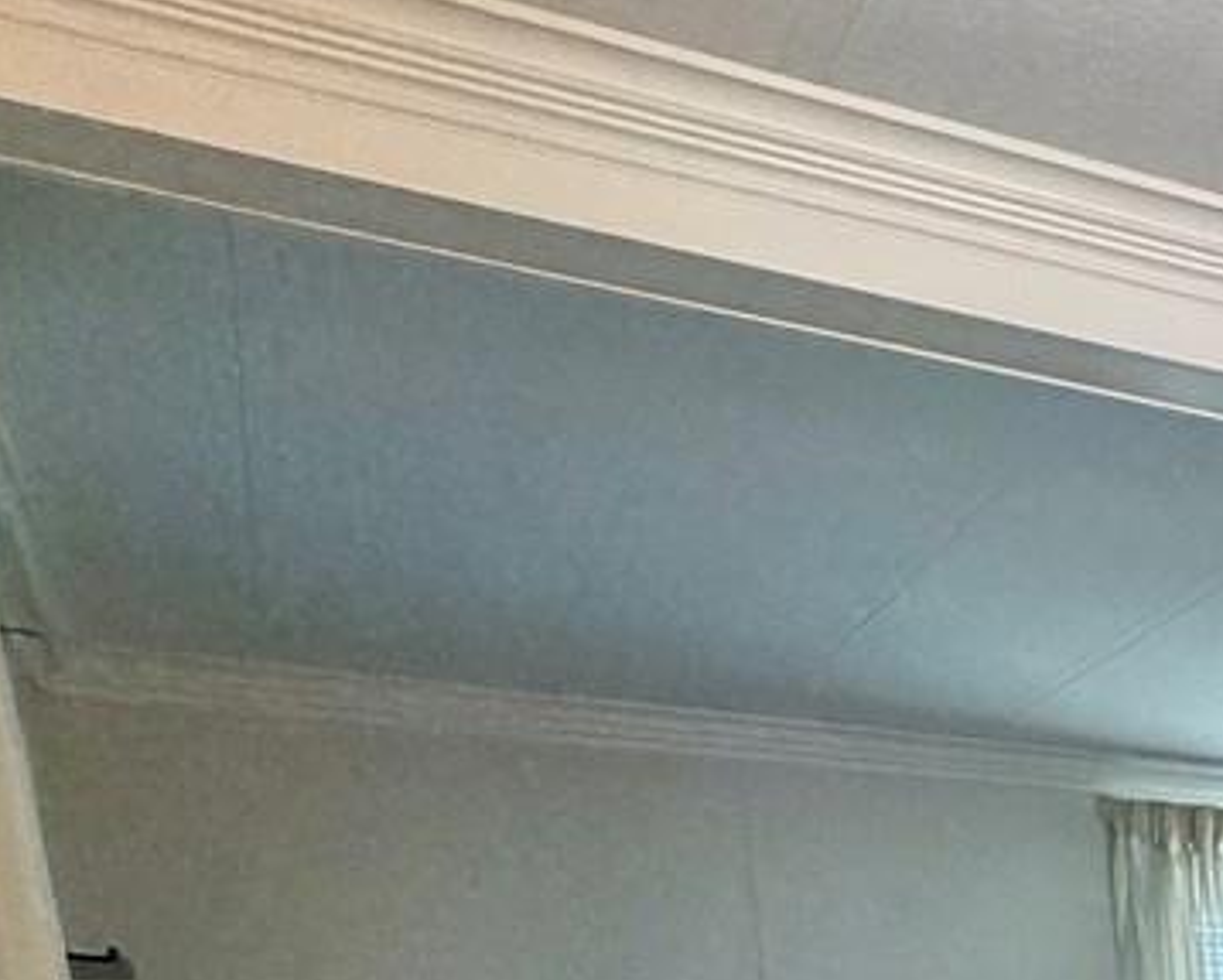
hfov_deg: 20.0
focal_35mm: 61
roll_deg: +0.8
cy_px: 1417
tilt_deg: -7.3
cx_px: 2316
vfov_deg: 21.5
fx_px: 2210
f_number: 2.2
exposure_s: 1/120
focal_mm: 2.22
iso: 320
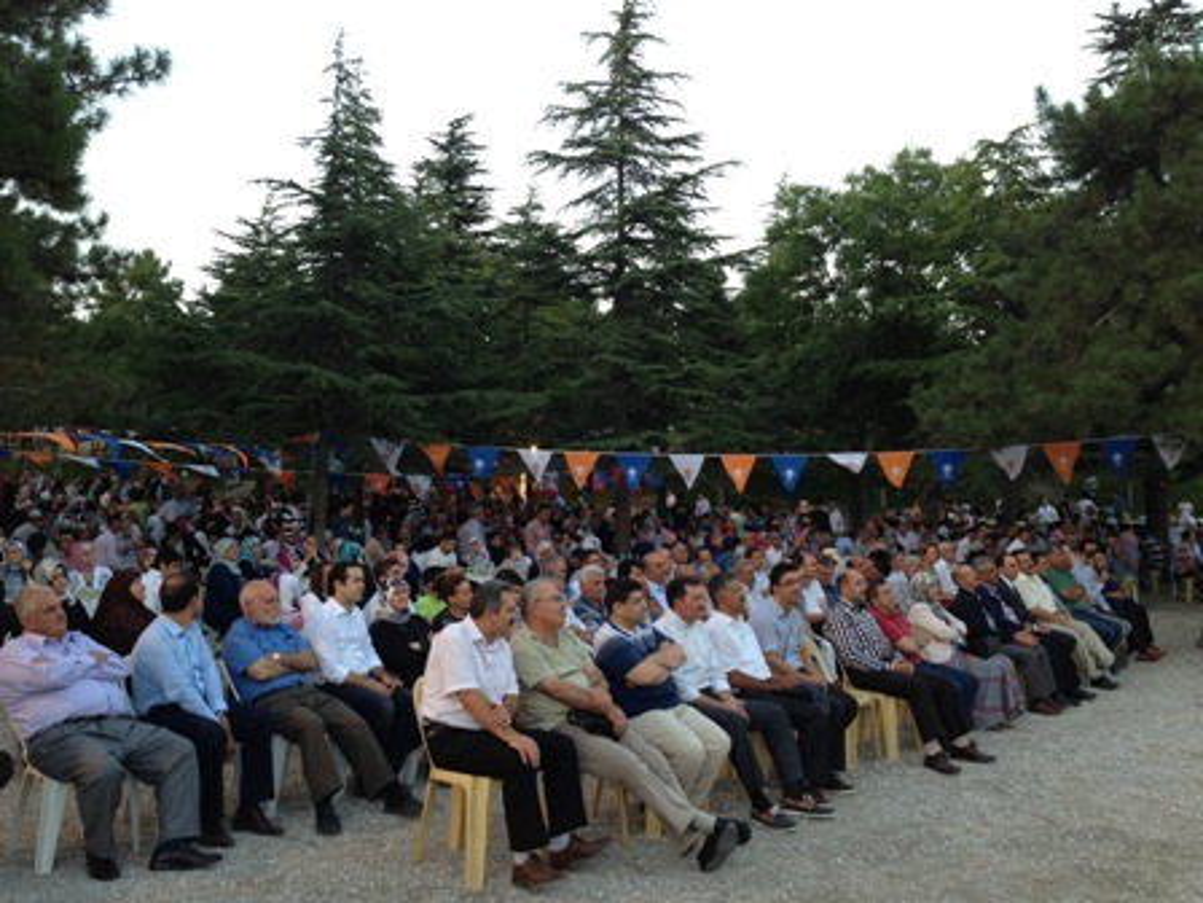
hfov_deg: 55.4
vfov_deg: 42.9
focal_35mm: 33
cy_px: 452
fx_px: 1147
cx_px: 602
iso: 64
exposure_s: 1/60
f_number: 2.4
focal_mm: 4.13
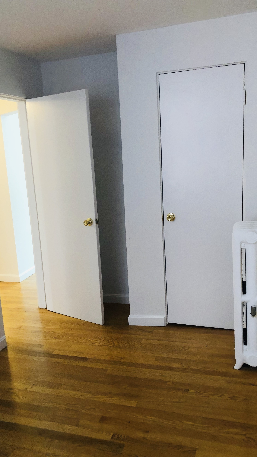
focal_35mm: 31
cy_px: 230
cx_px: 128
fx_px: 376
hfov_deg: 37.8
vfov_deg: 62.6
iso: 40
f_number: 1.8
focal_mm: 3.99
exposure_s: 1/15
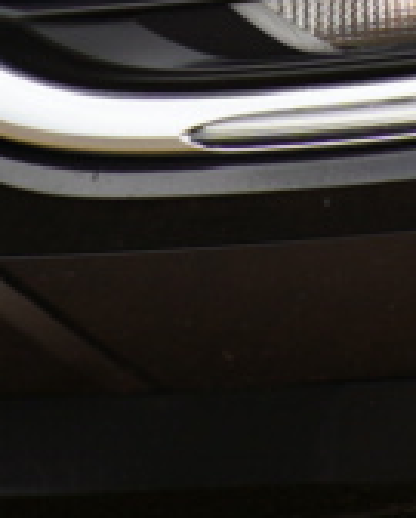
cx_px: 99
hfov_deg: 2.0
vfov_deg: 2.5
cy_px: -771
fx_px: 11772
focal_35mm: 767
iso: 100
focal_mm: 85
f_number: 4
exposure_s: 1/100
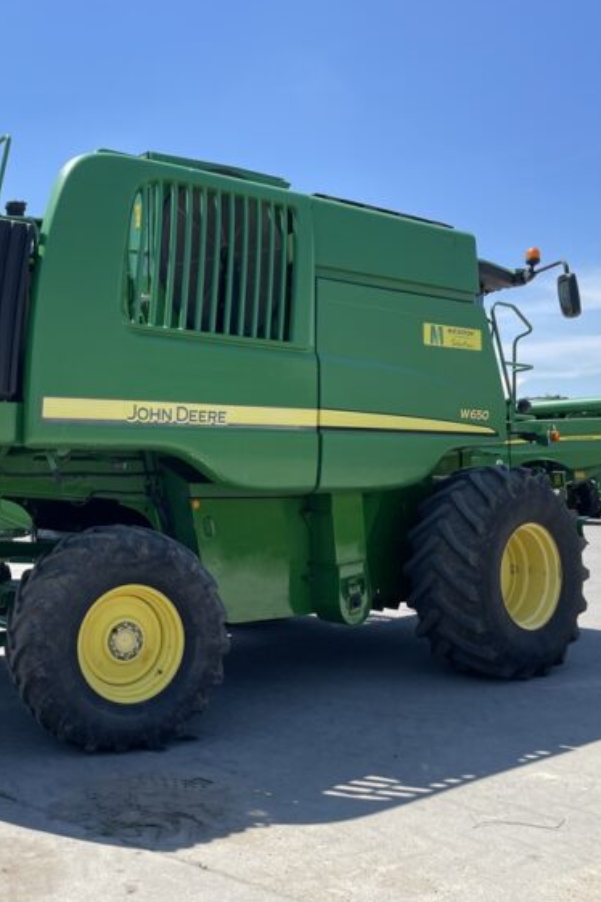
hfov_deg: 34.5
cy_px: 453
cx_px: 96
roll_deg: -0.2
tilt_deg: +2.8
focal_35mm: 37
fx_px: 926
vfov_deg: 51.9
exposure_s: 1/2212
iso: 32
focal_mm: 4.2
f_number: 1.6
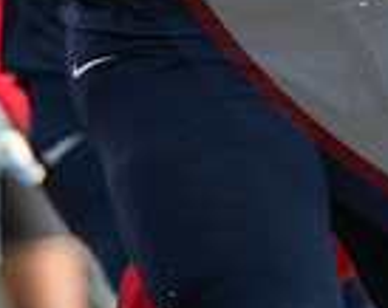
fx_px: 39842
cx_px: 52
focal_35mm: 3477
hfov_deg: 0.6
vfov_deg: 0.4
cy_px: -131
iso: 200
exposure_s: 1/1000
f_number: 4
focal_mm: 400
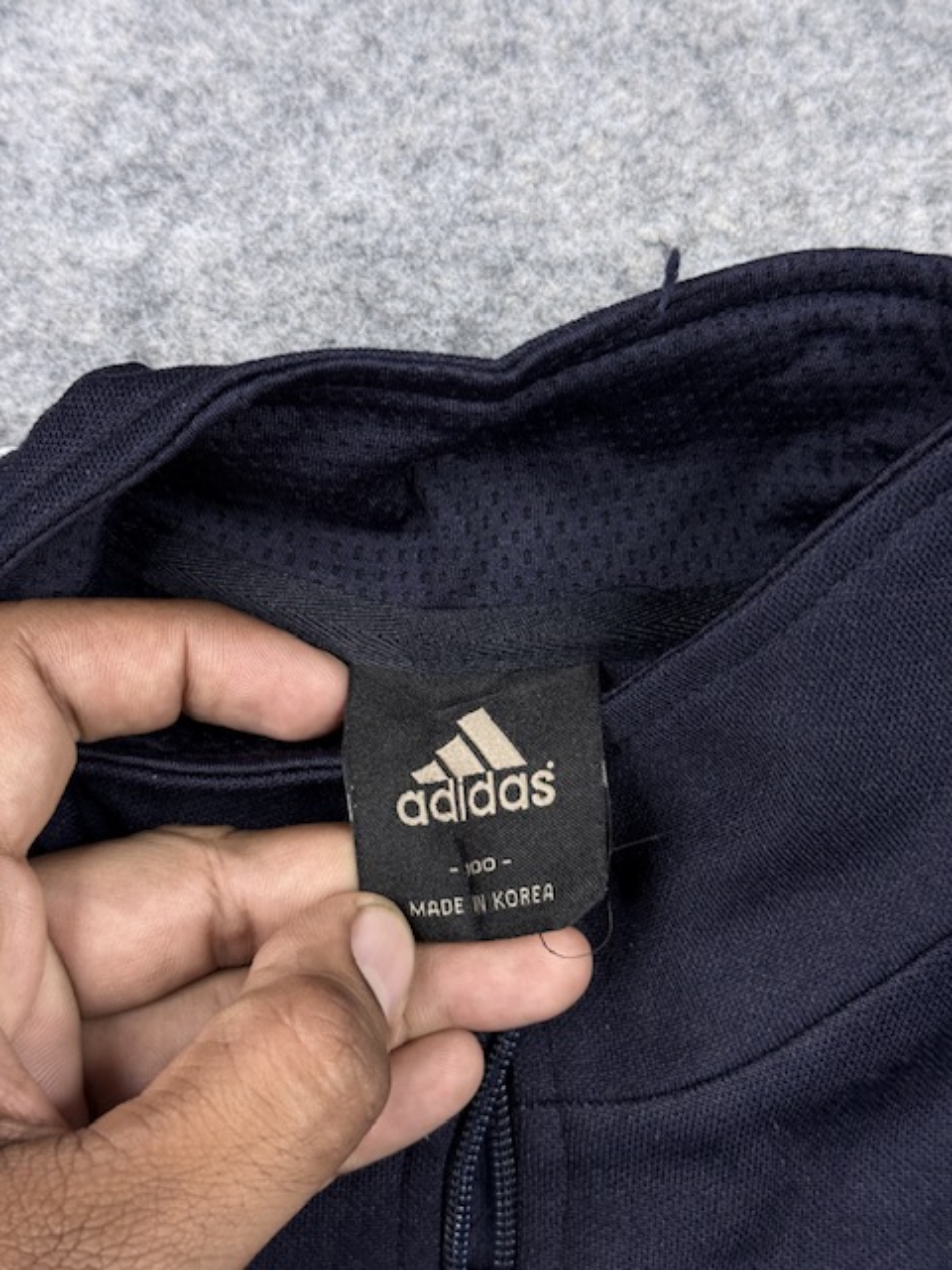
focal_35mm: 48
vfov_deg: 39.7
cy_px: 635
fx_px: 1760
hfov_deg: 30.3
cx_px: 476
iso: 80
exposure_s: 1/100
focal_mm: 6.76
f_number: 1.78
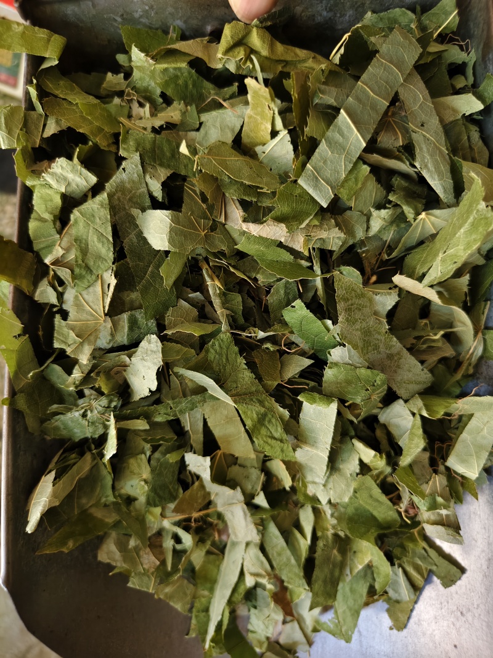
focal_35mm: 23
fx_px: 437
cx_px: 246
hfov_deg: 58.9
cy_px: 329
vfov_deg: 73.9
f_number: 1.88
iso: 370
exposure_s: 1/100
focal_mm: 5.56
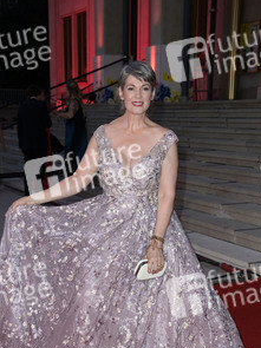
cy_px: 231
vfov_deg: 26.5
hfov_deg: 20.1
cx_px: 119
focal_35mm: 73
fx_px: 734
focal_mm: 56
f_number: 5.6
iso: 1600
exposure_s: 1/200
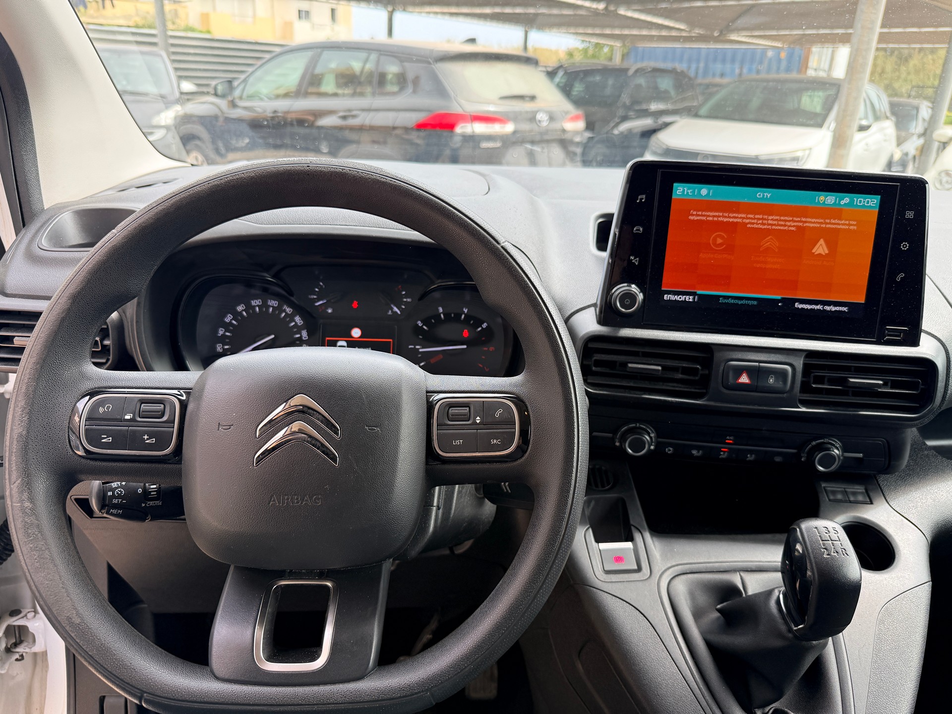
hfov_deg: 71.6
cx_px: 476
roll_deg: -2.8
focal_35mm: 24
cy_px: 357
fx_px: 660
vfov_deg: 56.8
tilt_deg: -20.9
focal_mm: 6.76
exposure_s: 1/438
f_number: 1.78
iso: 100
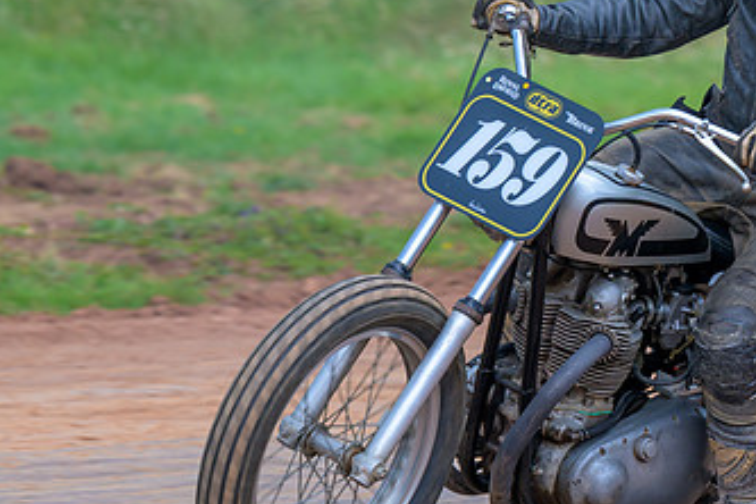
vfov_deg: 3.1
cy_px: 221
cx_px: 531
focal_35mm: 440
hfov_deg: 4.7
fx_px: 9239
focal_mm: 135
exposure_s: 1/500
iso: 250
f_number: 4
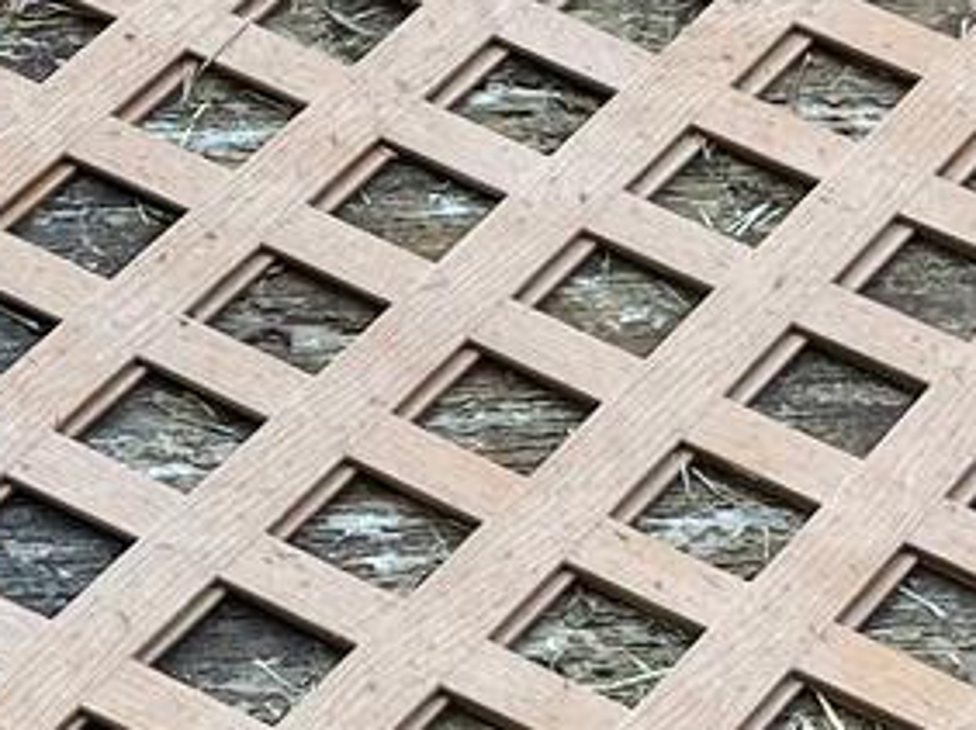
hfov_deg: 10.3
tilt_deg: -37.5
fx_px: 5324
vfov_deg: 7.8
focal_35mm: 189
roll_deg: -2.7
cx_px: -211
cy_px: 315
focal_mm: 5.1
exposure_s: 1/432
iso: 50
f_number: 1.6
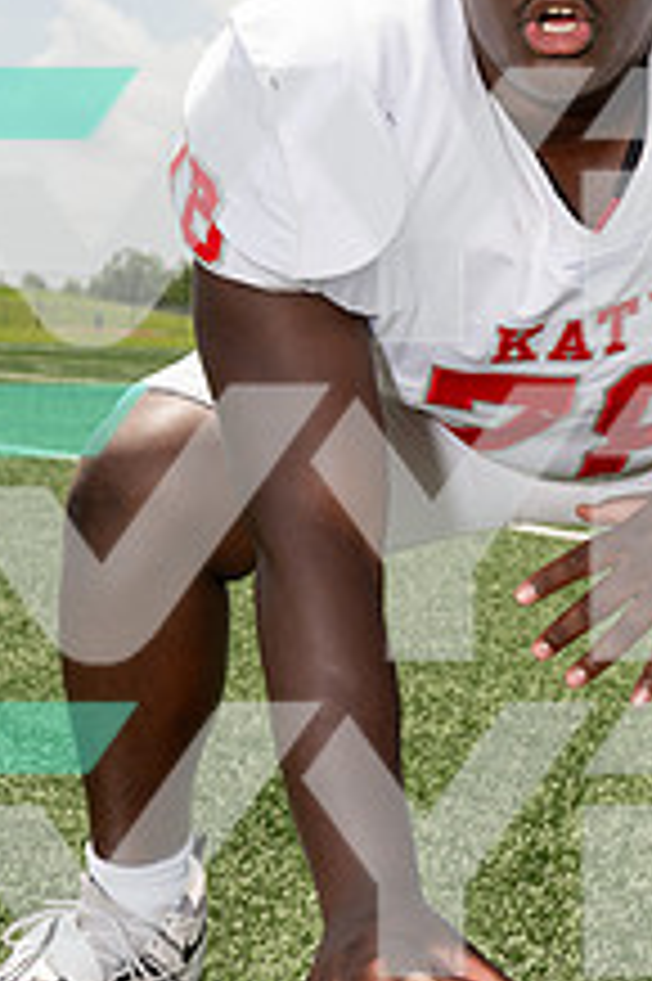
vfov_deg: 21.9
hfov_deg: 14.6
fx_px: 2530
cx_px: 540
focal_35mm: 93
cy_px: 526
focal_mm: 45
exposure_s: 1/250
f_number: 8
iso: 100
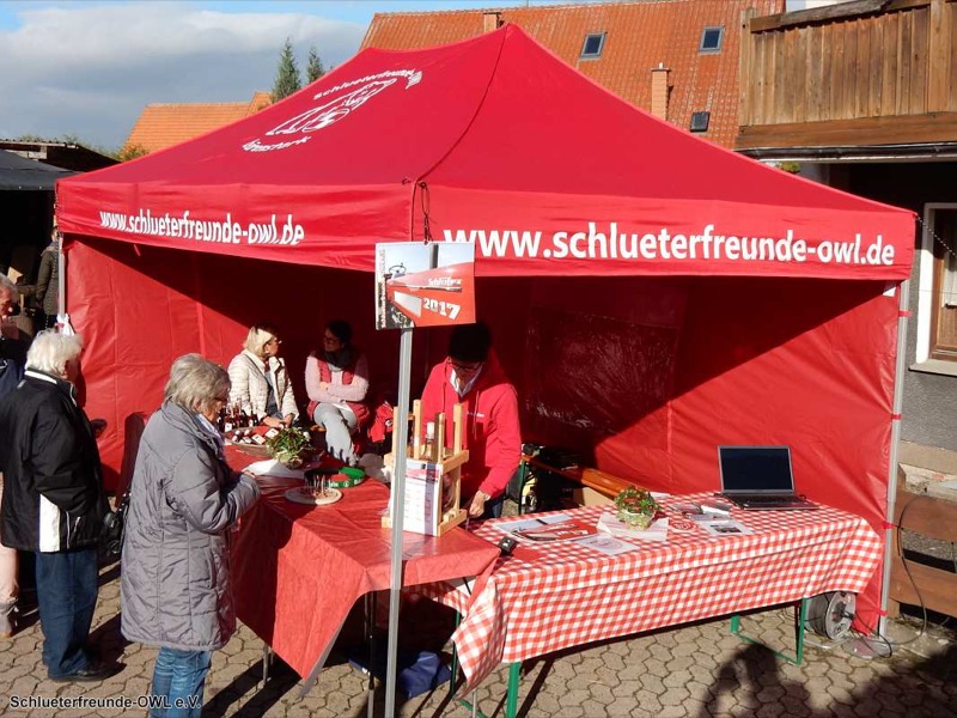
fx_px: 1189
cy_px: 359
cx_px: 478
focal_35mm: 43
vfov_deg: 33.6
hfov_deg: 43.9
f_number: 4.2
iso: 125
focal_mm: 7.6
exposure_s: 1/1000
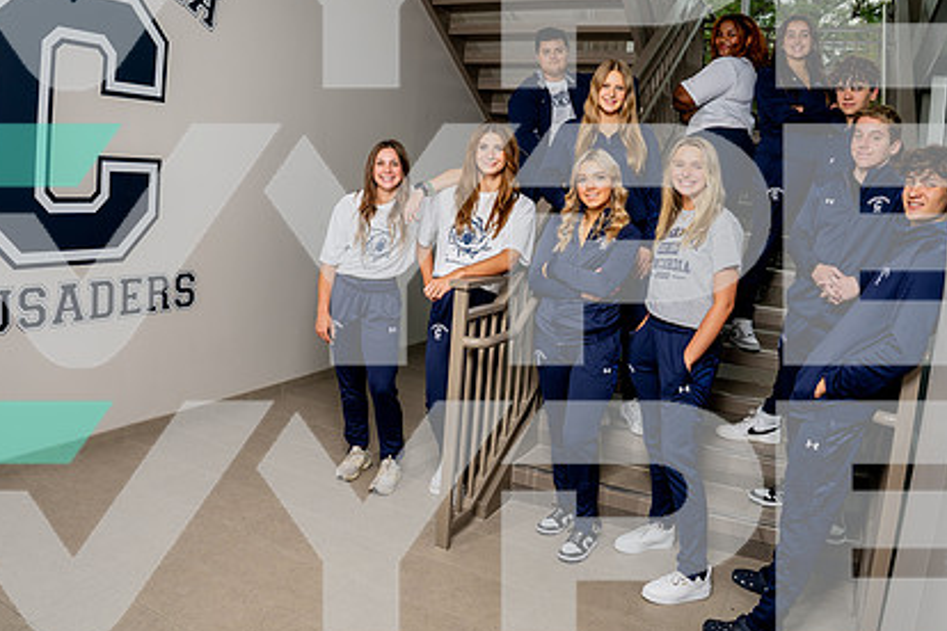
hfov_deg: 65.5
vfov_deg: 46.1
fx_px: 736
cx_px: 464
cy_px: 246
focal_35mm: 28
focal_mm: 20
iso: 100
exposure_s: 1/250
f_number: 5.6
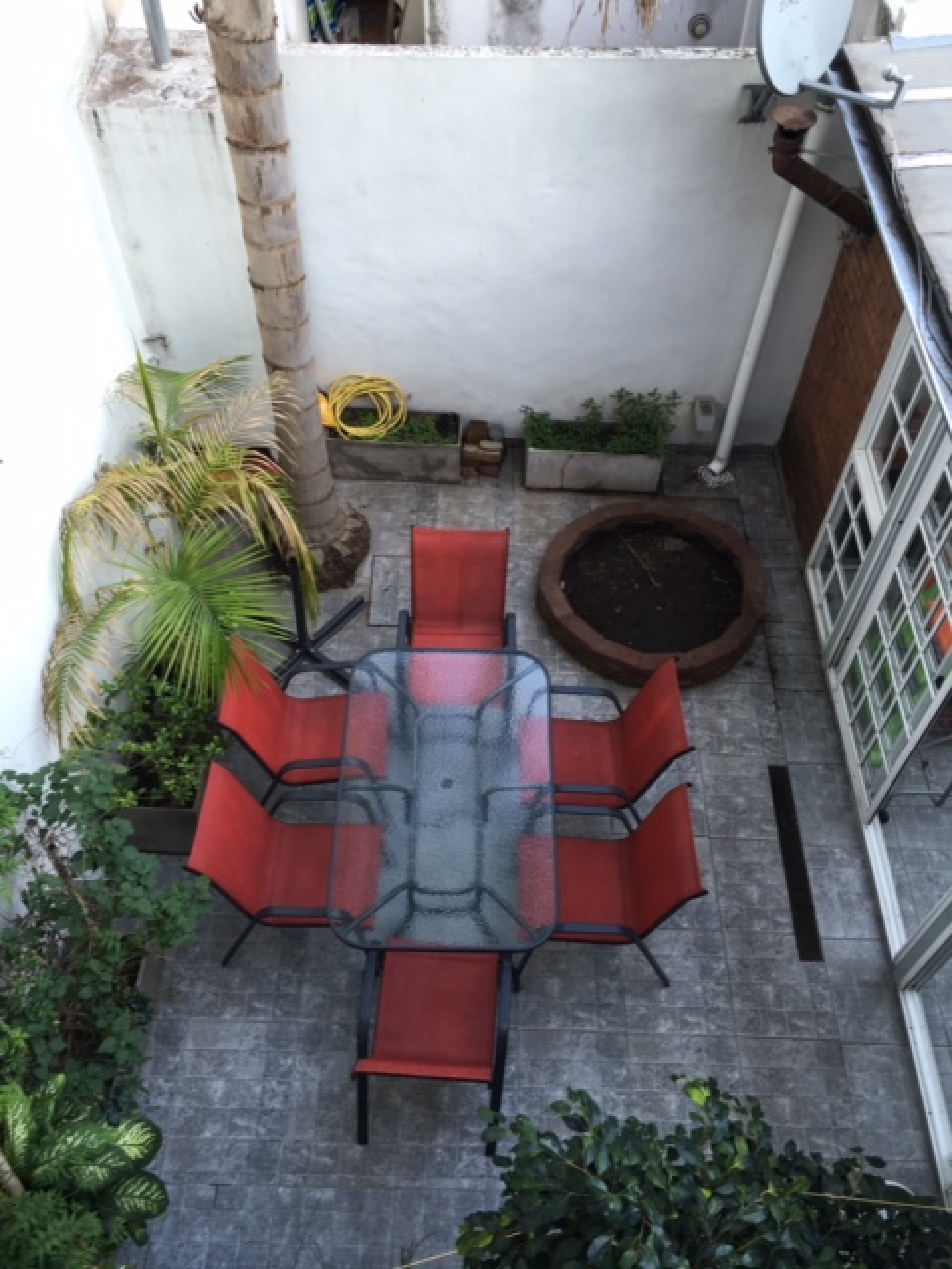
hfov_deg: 48.2
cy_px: 634
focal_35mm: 29
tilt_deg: -53.1
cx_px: 476
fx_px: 1063
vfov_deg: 61.7
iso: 32
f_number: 2.2
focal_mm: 4.15
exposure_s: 1/50
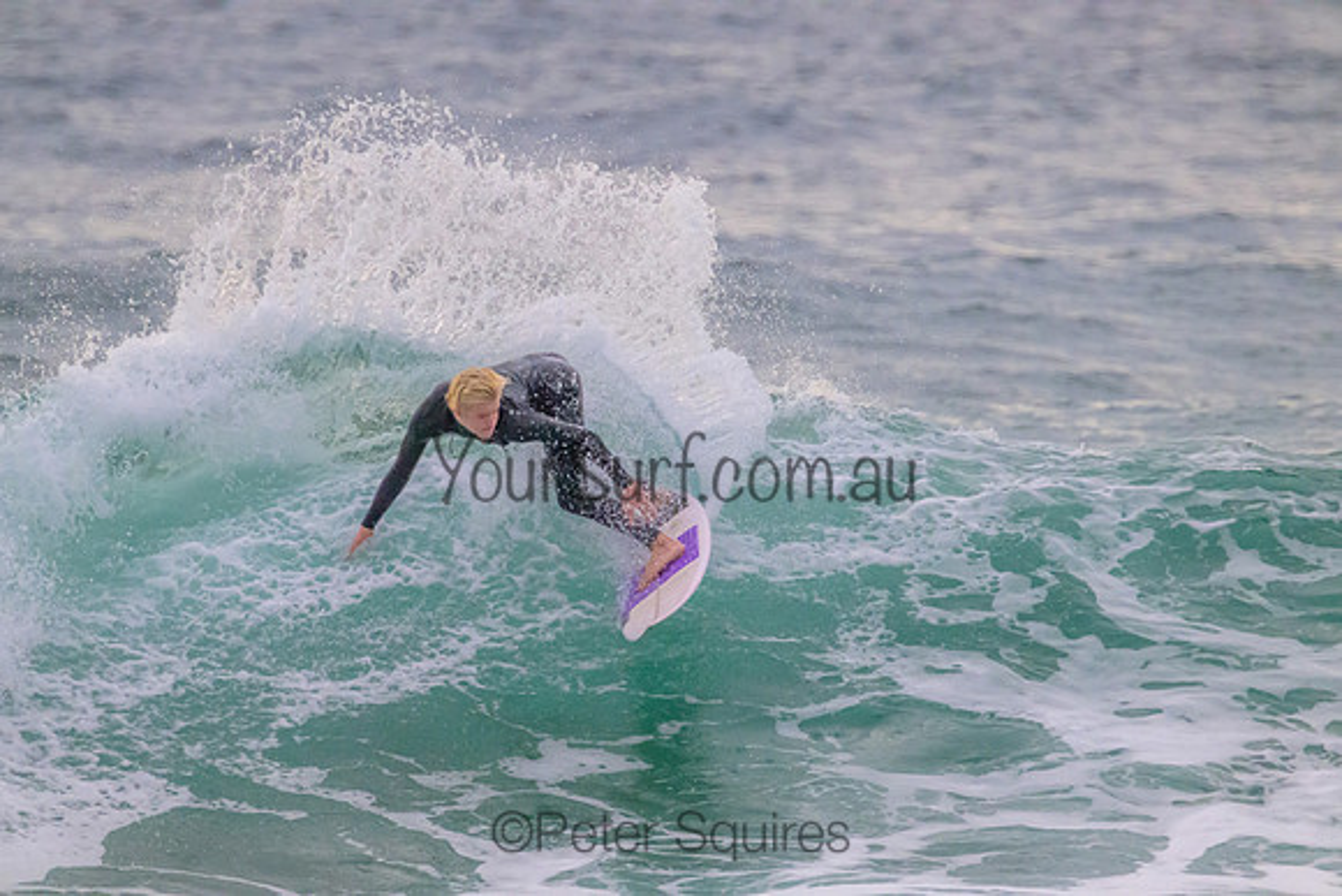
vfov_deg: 1.7
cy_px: 448
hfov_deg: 2.6
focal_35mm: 800
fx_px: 29828
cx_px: 671
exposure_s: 1/2000
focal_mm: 800
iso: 10000
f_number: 11
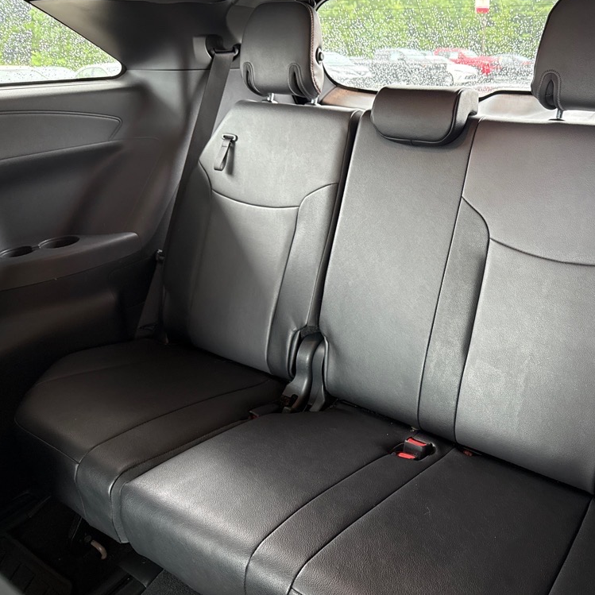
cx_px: 388
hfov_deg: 54.7
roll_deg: +0.5
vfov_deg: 55.6
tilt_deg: -22.9
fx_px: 564
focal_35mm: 29
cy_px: 293
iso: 800
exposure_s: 1/47
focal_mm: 6.76
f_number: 1.78
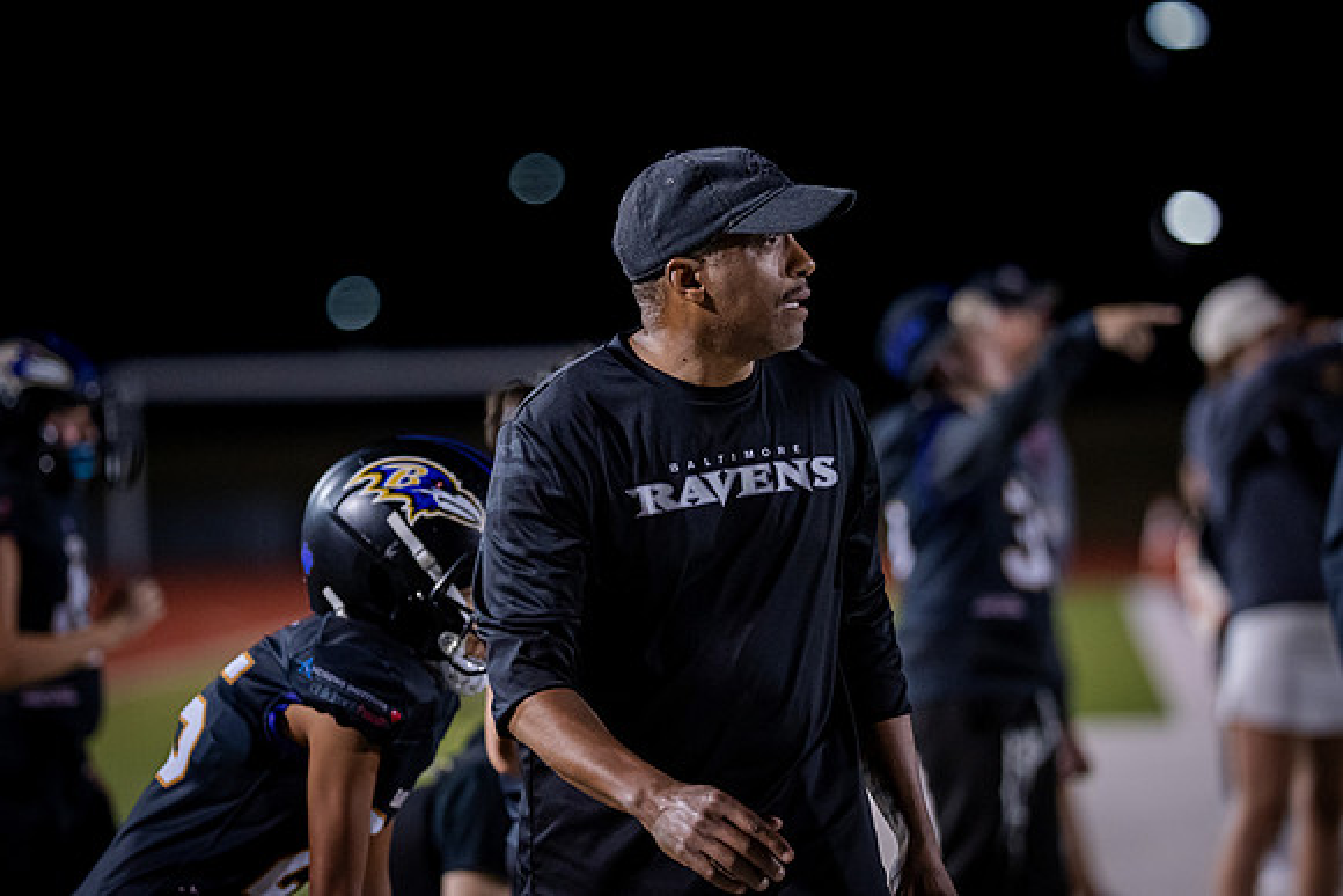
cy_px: 501
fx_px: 7819
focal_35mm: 210
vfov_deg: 6.6
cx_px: 597
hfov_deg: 9.8
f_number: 1.8
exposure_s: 1/1250
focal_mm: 135
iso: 2000
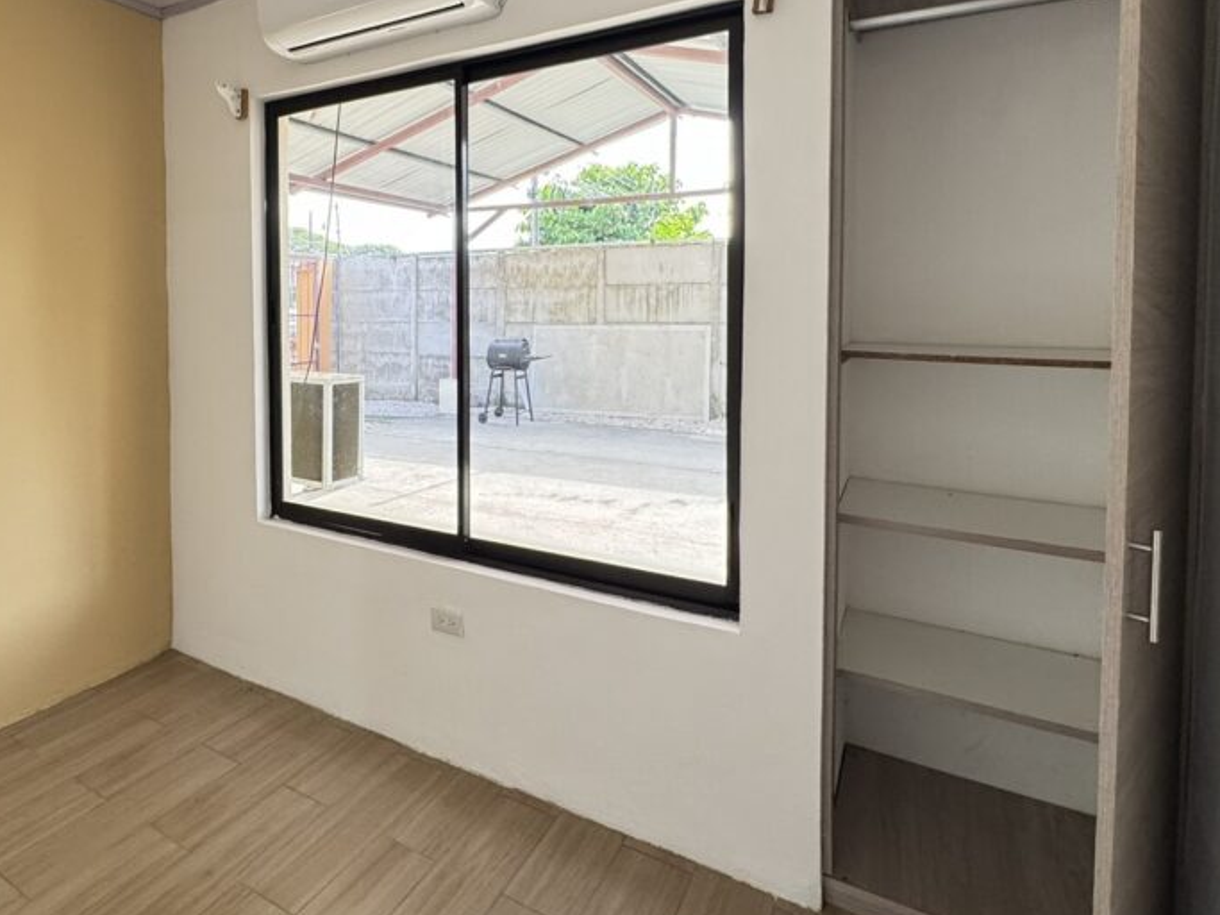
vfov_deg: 62.4
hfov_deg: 77.7
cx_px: 464
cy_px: 336
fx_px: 740
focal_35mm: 21
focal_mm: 2.22
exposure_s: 1/99
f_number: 2.2
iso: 250
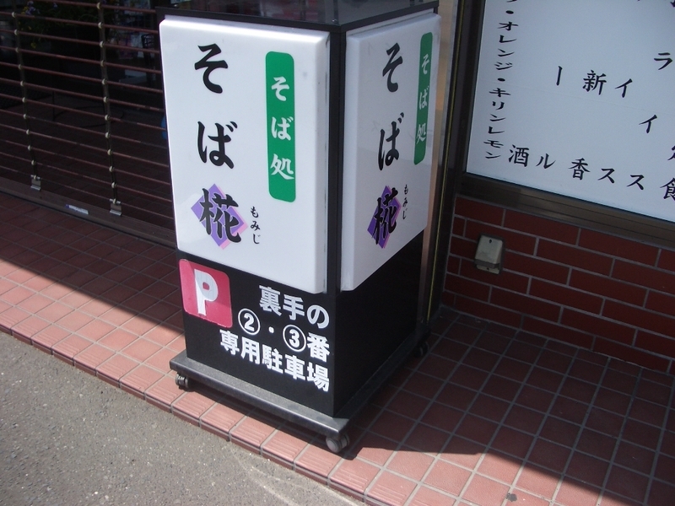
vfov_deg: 40.7
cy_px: 253
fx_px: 682
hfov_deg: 52.6
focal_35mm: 35
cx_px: 338
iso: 80
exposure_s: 1/640
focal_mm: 5.8
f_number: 2.6
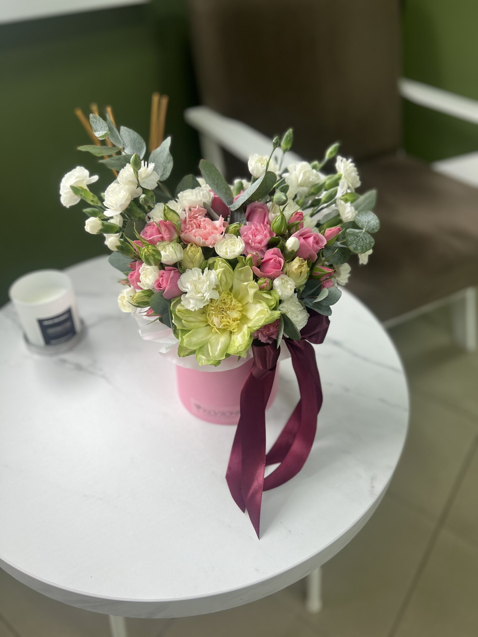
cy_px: 318
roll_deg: +0.2
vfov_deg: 67.3
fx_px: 479
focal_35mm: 26
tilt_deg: -38.7
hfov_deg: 53.1
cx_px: 239
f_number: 1.5
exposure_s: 1/154
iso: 50
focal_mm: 5.7
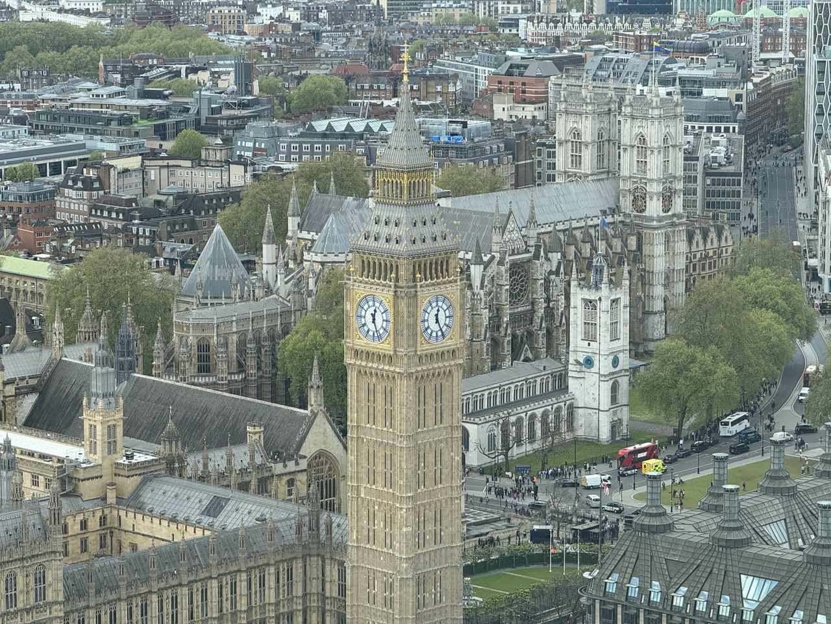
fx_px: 2881
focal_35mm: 120
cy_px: 312
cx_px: 416
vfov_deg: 12.3
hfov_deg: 16.4
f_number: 2.8
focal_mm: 15.66
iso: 50
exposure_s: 1/541
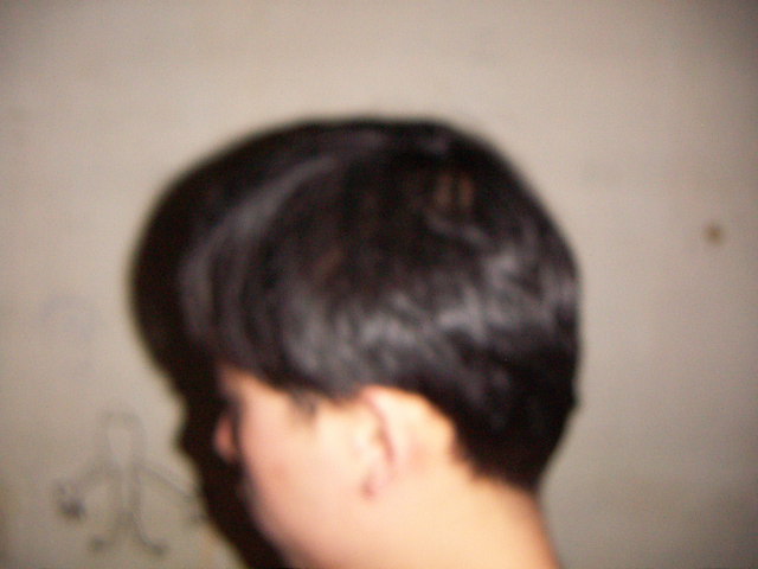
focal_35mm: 36
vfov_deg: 39.7
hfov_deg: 51.4
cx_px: 379
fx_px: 788
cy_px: 284
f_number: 2.8
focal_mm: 4.7
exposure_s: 1/50
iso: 200
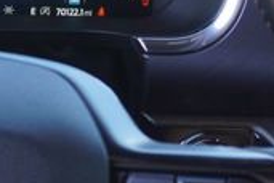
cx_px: -79
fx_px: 1096
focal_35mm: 144
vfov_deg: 9.5
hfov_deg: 13.7
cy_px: 180
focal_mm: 16
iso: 100
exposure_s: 1/60
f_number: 4
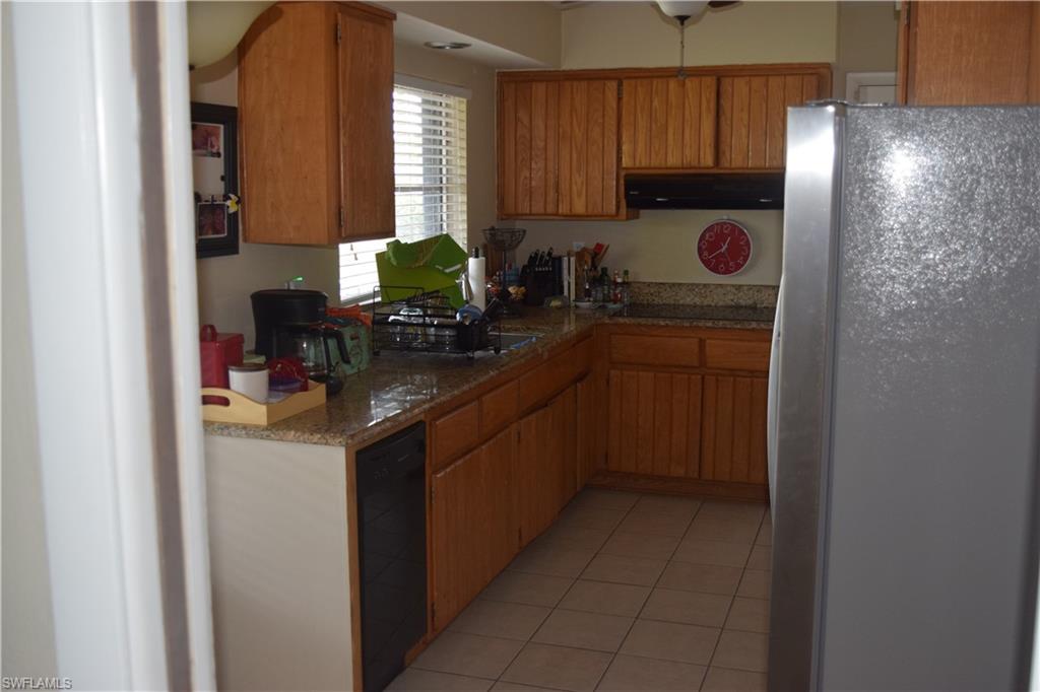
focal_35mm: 38
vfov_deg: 35.5
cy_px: 346
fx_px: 1083
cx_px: 520
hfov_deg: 51.3
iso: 800
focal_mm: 25
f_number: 5
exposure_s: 1/100
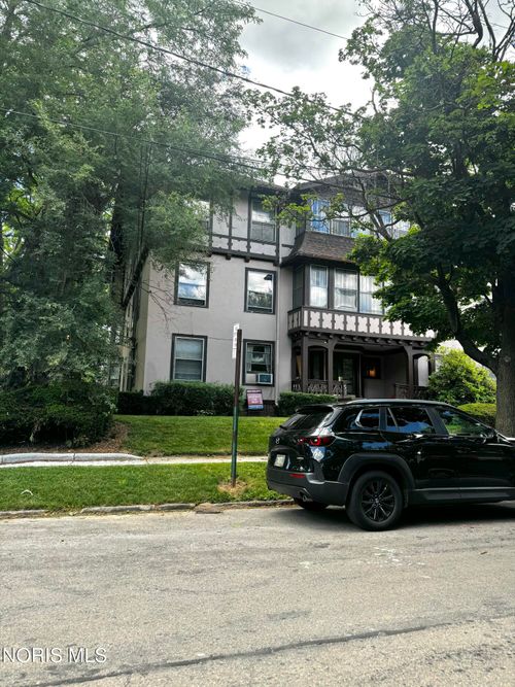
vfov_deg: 71.6
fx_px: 476
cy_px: 344
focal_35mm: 24
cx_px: 258
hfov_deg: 56.8
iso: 80
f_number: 1.78
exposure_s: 1/572
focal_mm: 6.76
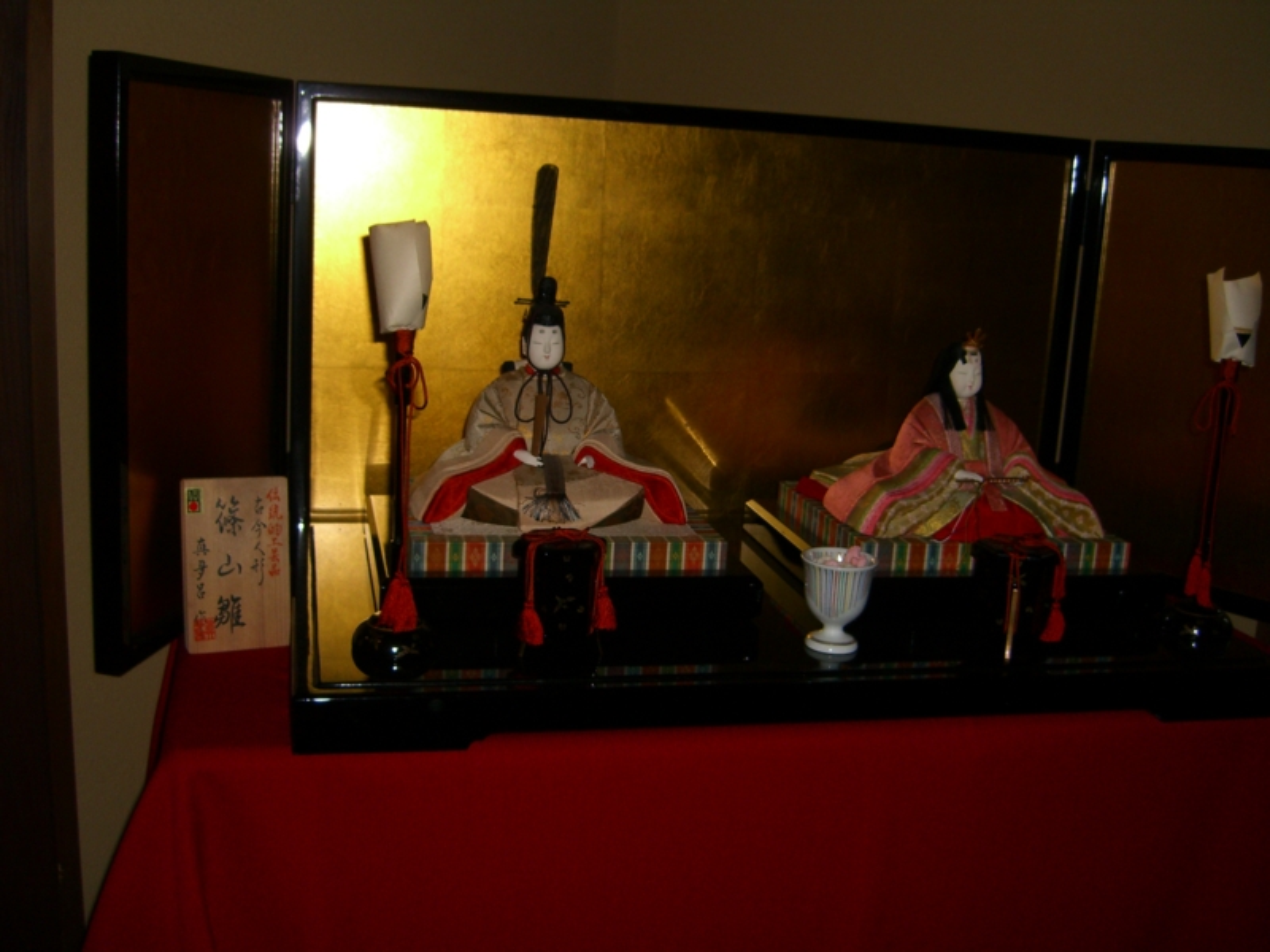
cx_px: 635
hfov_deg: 49.0
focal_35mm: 38
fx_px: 1394
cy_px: 476
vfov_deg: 37.7
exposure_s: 1/60
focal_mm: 7.9
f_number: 2.8
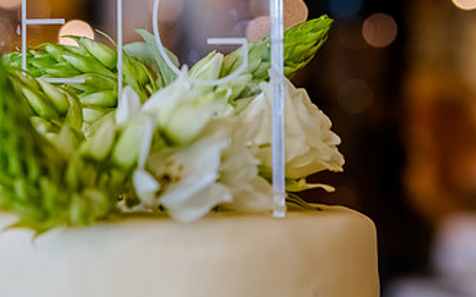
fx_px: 1958
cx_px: 111
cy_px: -7
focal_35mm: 151
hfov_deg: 13.8
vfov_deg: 8.6
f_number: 5
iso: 2500
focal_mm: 70
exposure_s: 1/250
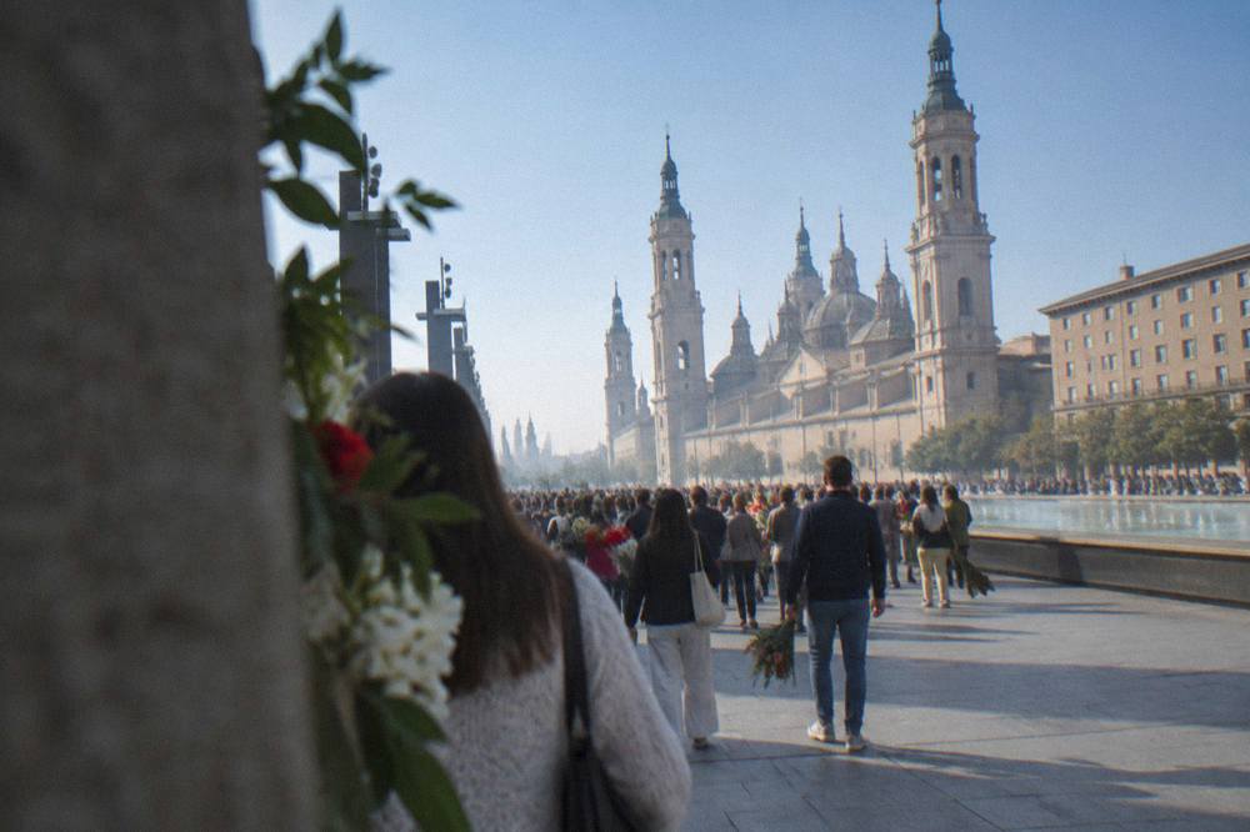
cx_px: 625
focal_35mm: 35
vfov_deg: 37.8
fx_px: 1215
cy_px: 416
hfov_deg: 54.5
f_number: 10
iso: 500
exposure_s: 1/200
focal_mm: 35
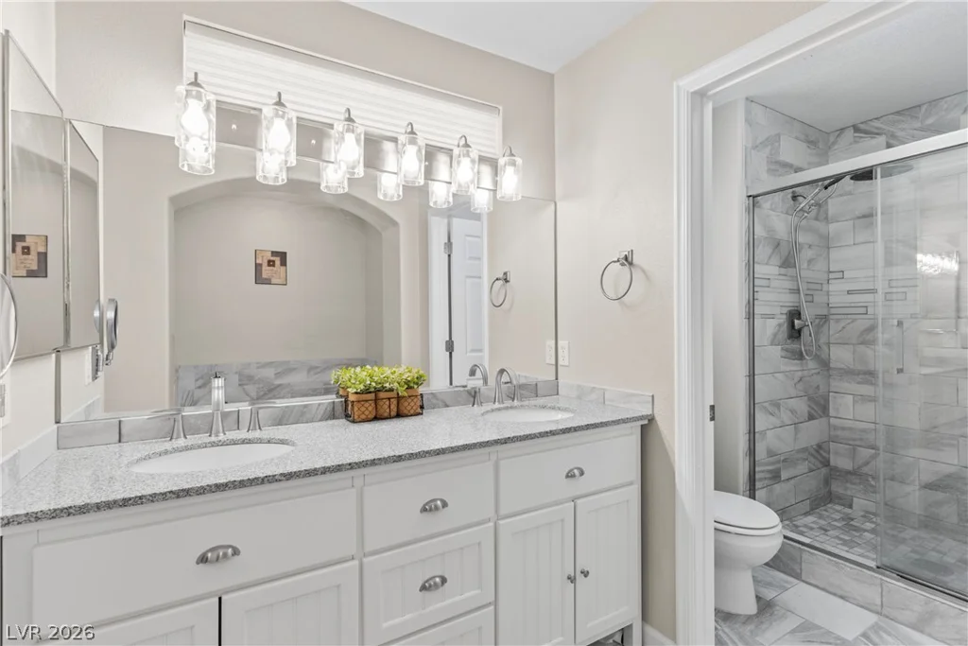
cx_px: 484
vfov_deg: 70.5
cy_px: 323
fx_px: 457
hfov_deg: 93.3
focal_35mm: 17
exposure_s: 1/13
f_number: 8
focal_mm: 17
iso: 400
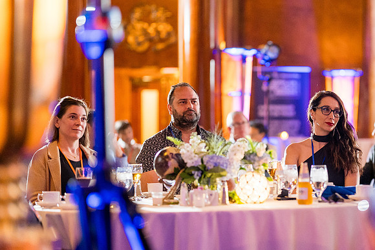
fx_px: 1305
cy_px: 126
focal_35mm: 125
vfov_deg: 11.0
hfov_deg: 16.3
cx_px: 275
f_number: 1.4
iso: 1600
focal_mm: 85
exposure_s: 1/250
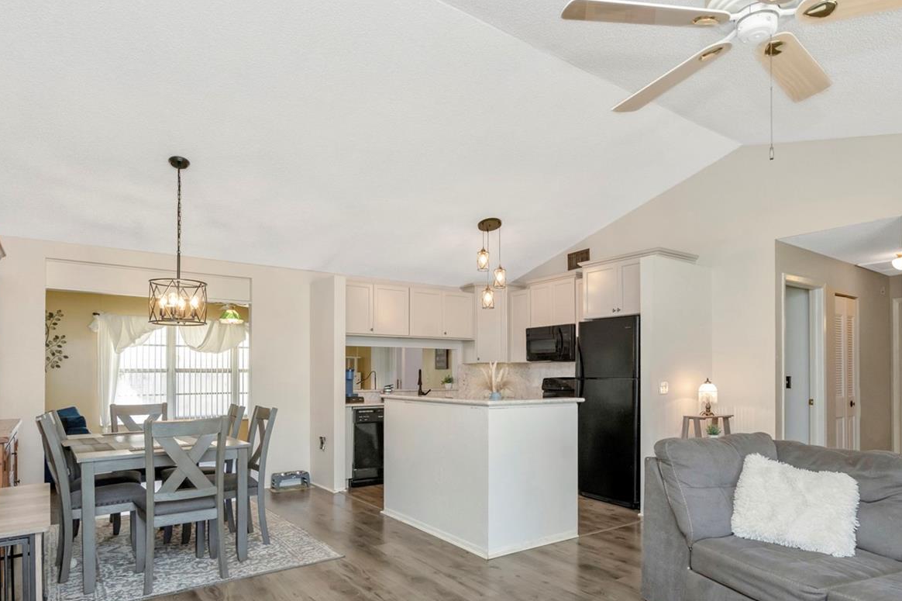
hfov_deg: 78.4
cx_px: 489
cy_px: 375
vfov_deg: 56.5
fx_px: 551
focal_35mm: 22
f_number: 6.7
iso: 1000
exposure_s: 1/60
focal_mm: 16
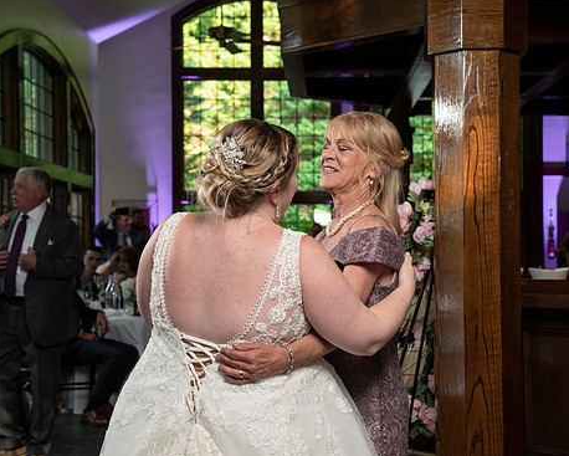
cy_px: 217
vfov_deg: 23.2
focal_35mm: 66
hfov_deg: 28.7
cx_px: 317
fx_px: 1112
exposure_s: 1/200
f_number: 5.6
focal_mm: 55
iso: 2000
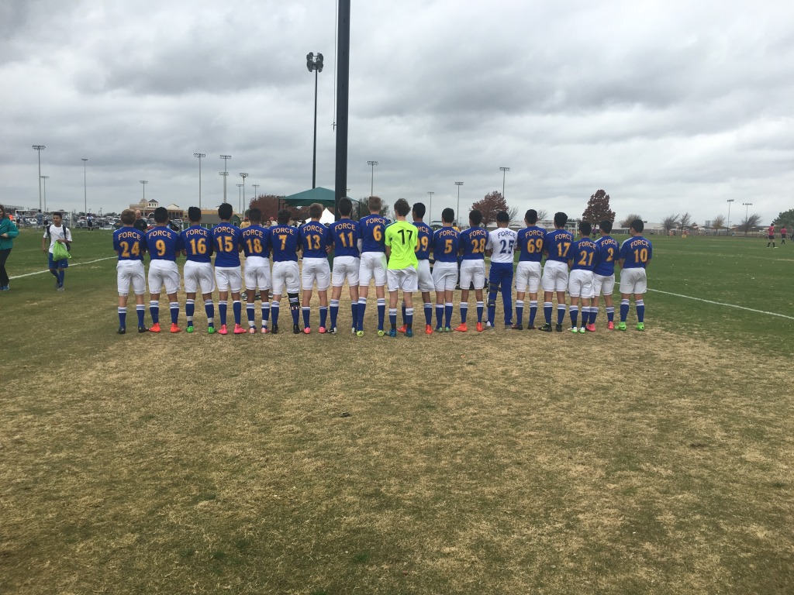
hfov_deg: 61.7
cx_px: 397
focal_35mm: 29
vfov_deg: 48.2
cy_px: 298
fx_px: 665
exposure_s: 1/610
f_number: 2.2
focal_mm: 4.15
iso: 25
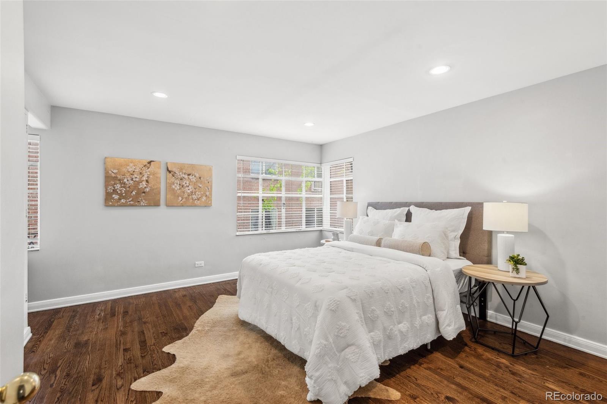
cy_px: 202
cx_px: 304
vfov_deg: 73.7
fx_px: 270
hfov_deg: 96.7
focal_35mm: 16
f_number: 9
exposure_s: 1/10
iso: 320
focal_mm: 16
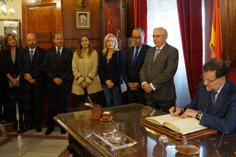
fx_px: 236
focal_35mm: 36
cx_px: 133
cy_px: 67
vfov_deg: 36.8
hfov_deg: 53.0
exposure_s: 1/160
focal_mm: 20
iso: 2000
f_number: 3.5
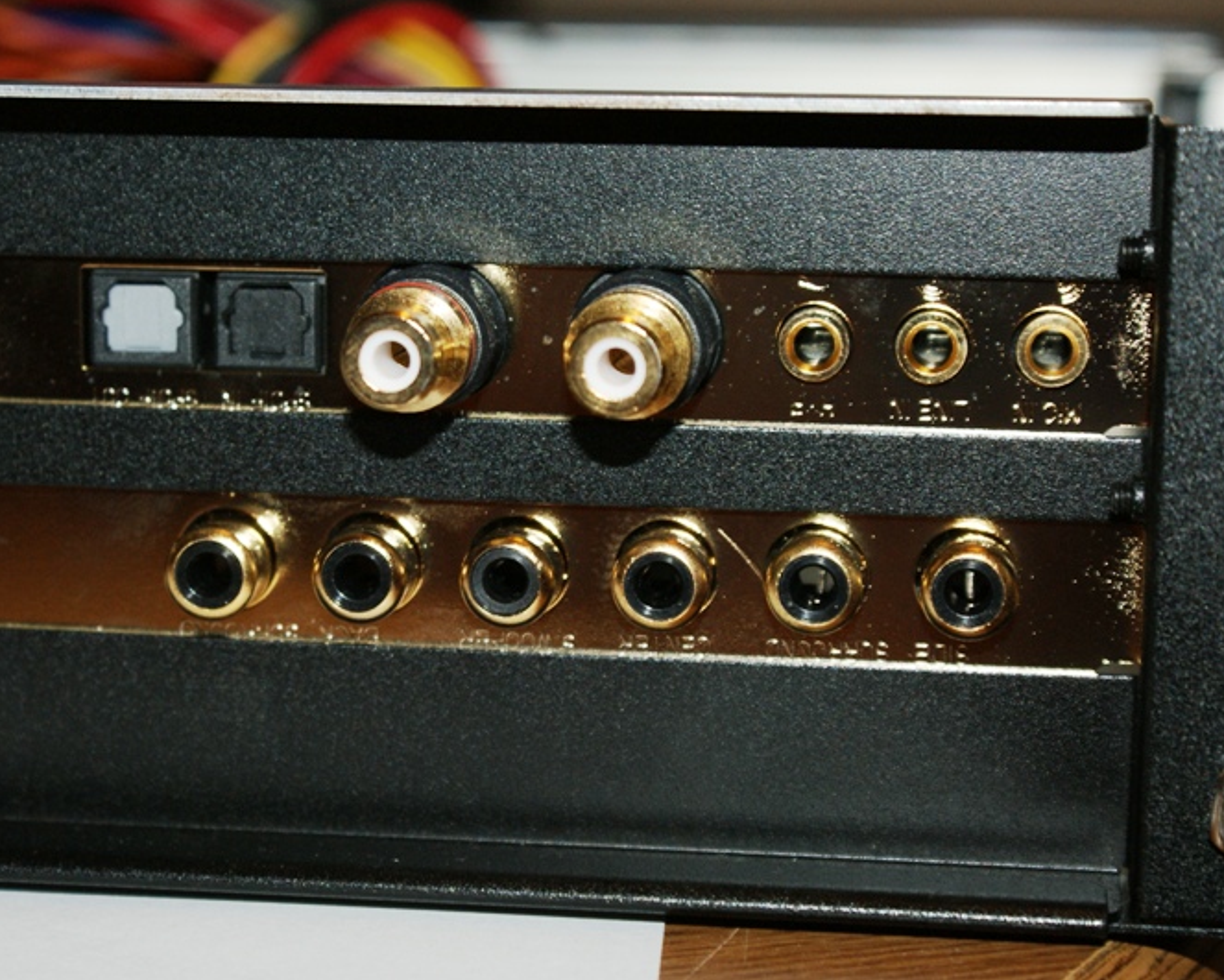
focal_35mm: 85
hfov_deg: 22.5
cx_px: 613
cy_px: 489
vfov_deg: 18.1
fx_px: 3081
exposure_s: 1/80
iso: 400
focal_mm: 50
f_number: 6.3
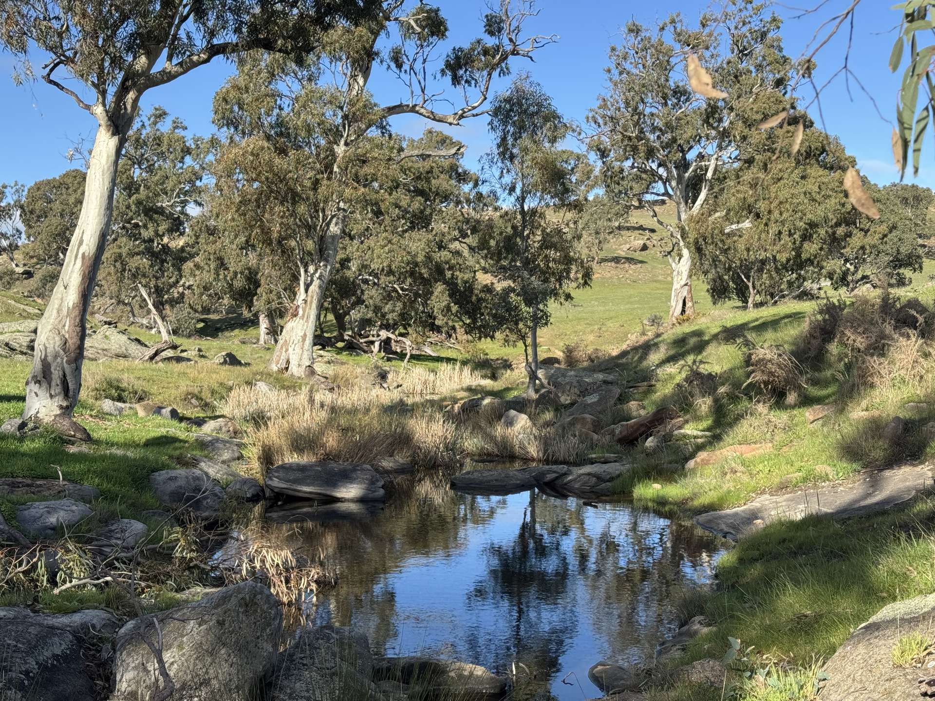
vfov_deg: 30.3
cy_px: 350
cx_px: 468
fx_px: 1297
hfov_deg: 39.7
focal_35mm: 48
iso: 64
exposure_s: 1/1524
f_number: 1.78
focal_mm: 6.76
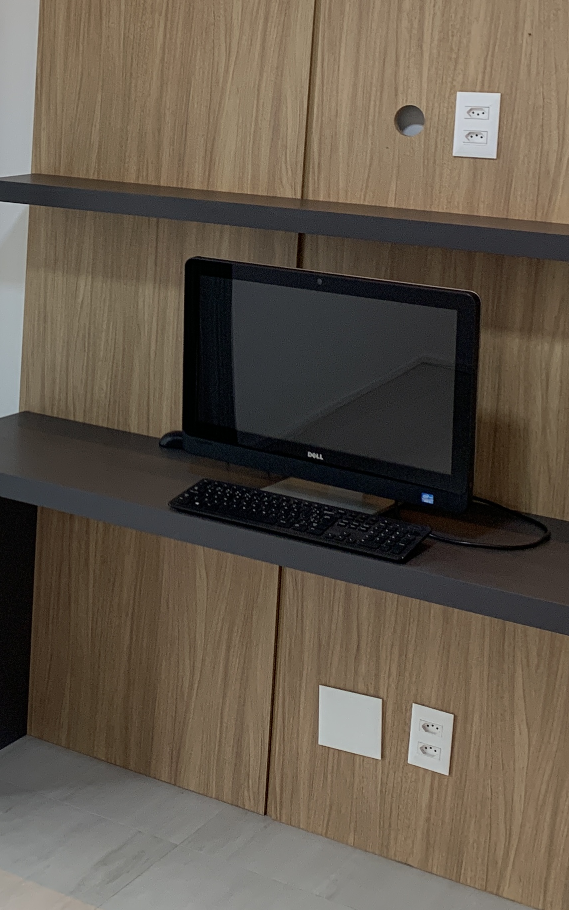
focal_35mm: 61
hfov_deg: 20.8
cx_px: 37
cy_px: 217
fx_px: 1513
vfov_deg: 32.8
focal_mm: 4.25
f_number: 1.8
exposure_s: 1/121
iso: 80
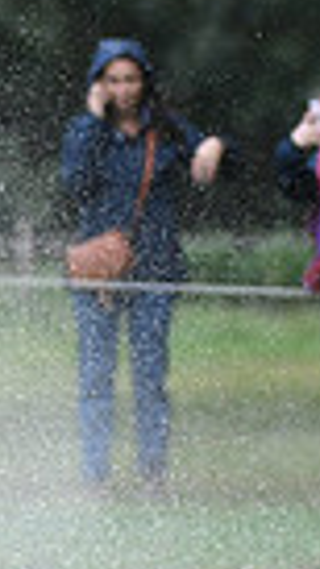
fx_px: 21086
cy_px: 172
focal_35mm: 1397
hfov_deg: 0.9
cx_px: -669
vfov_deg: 1.5
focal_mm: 210
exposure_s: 1/1250
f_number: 4.5
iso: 1000
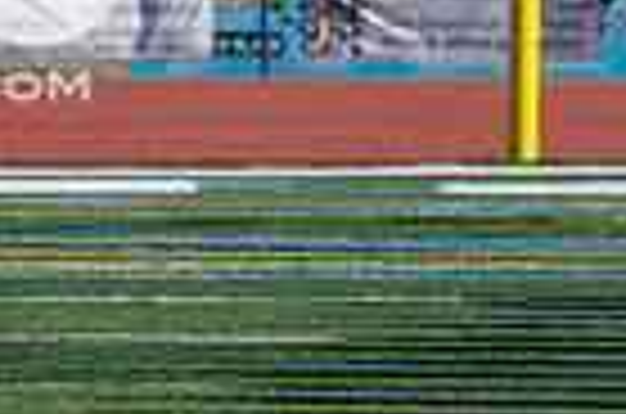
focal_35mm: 837
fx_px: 14521
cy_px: -74
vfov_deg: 1.6
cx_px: -221
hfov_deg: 2.5
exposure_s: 1/2000
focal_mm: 200
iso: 250
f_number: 5
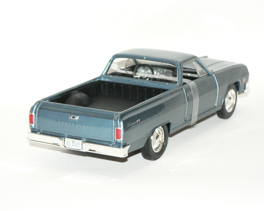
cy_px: 105
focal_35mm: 125
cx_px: 128
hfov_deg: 15.4
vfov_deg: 12.3
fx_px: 977
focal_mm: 19.9
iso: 400
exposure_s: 1/60
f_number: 3.2
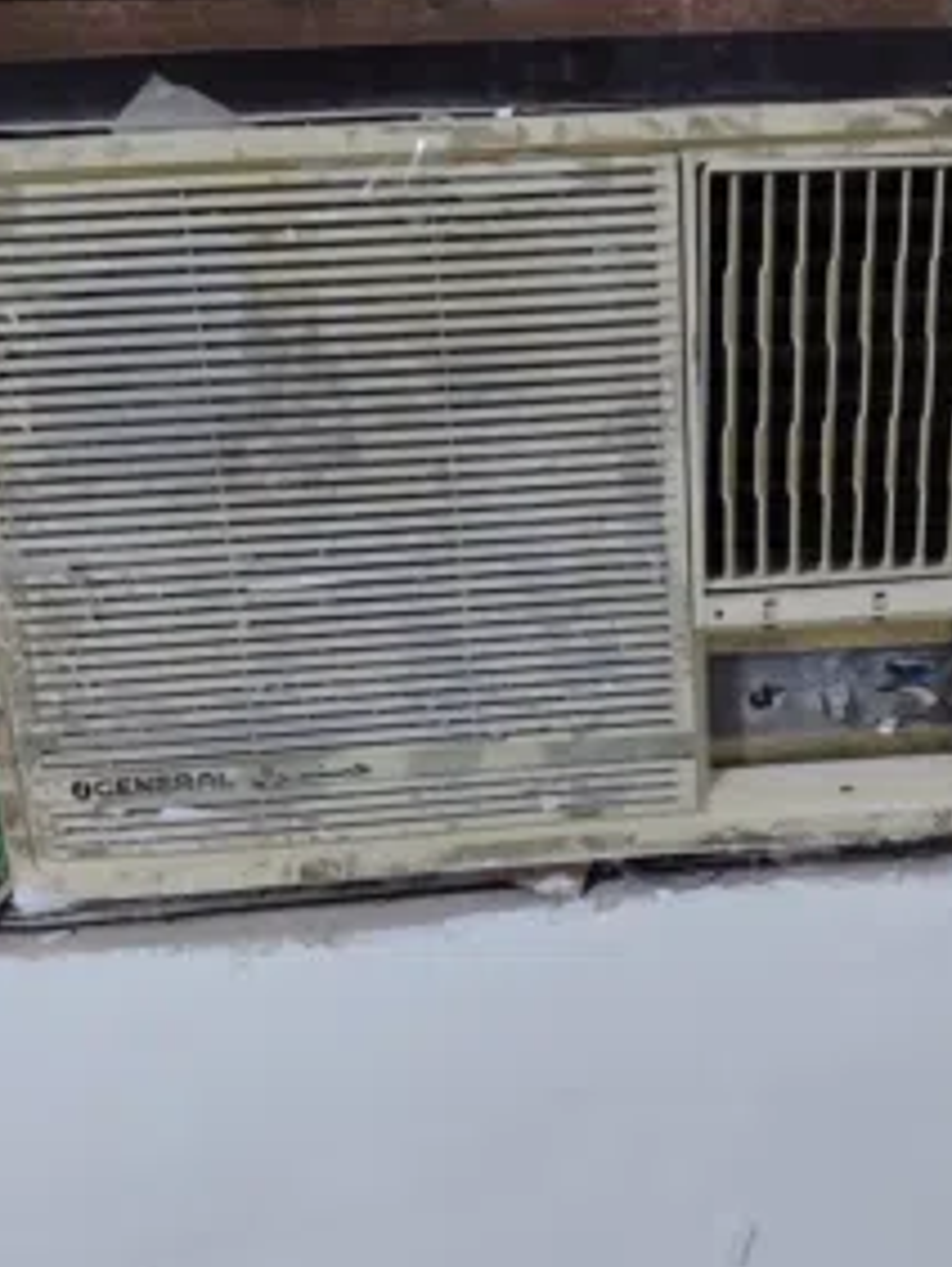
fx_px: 1245
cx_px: 579
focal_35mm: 34
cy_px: 656
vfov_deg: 53.9
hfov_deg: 41.6
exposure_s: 1/50
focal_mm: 5.25
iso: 3497
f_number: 1.75
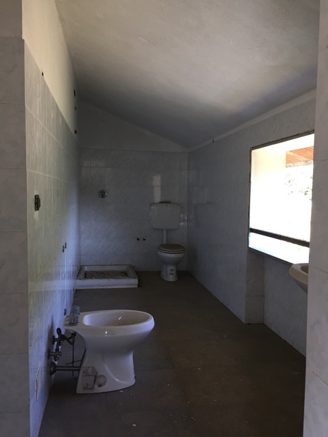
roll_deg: -0.4
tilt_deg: -3.1
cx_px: 164
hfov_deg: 48.2
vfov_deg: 61.7
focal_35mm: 29
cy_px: 218
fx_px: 366
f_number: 2.2
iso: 40
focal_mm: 4.15
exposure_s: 1/50
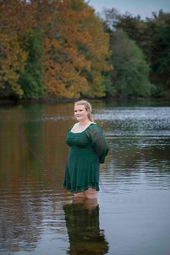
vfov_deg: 19.5
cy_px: 128
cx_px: 85
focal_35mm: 105
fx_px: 744
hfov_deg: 13.0
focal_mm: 105
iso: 1600
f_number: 4
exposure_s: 1/320
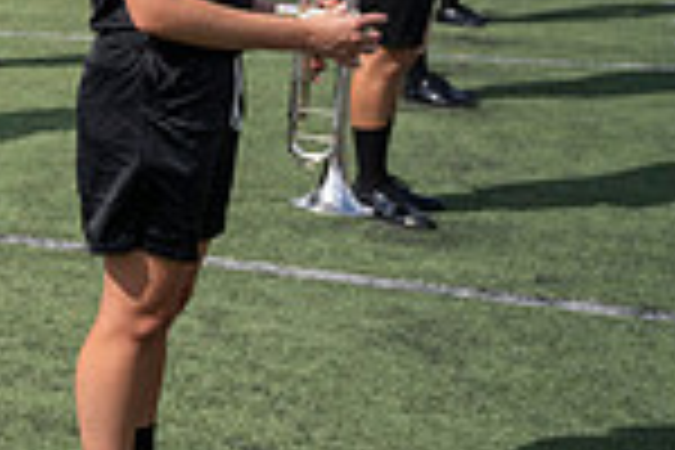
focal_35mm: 93
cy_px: 29
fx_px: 1744
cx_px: -612
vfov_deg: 14.5
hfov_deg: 17.1
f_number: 5
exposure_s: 1/1600
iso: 200
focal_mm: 24
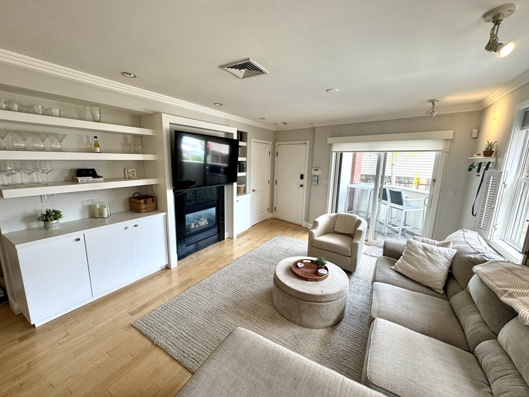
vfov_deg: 85.7
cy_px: 198
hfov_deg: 102.1
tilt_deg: -10.4
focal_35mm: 14
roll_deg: -2.4
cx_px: 264
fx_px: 214
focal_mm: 2.22
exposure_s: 1/120
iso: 125
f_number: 2.2
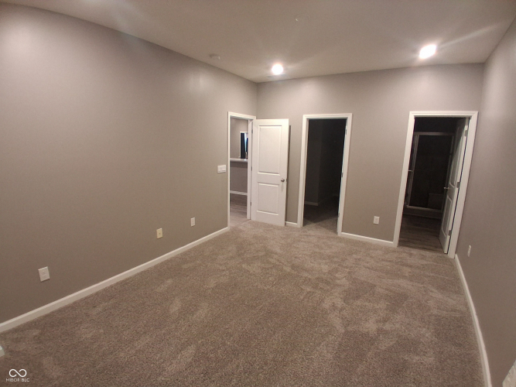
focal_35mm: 17
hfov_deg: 91.0
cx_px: 258
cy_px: 194
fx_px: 253
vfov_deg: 74.7
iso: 400
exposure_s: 1/40
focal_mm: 1.4
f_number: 2.2
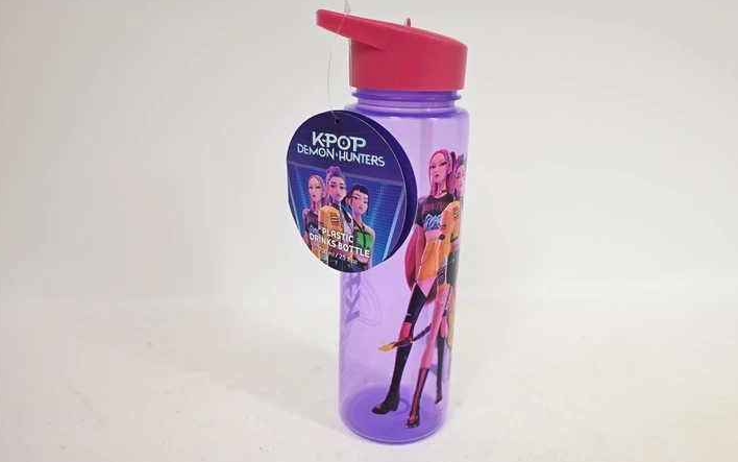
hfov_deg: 63.7
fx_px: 594
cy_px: 227
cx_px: 368
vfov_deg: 42.5
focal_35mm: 30
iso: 400
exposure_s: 1/250
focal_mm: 19
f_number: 3.8
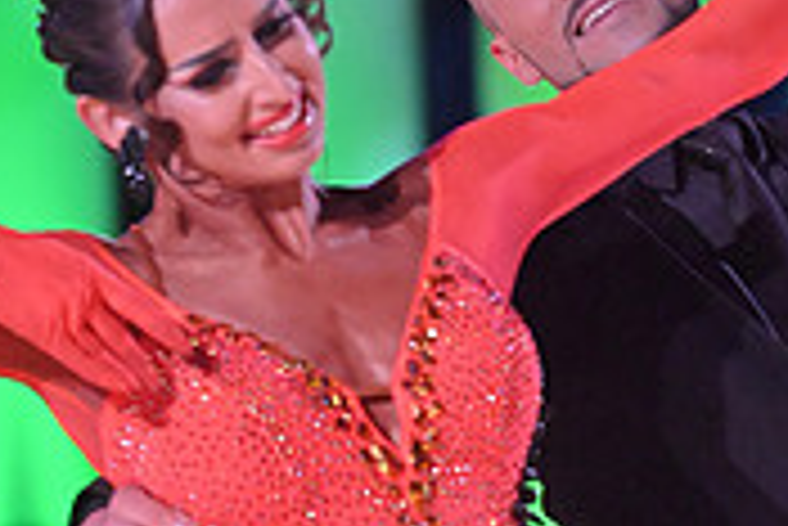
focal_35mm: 497
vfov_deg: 2.8
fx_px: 10887
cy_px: 683
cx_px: 628
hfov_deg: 4.1
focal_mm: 150
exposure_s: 1/400
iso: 4000
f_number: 5
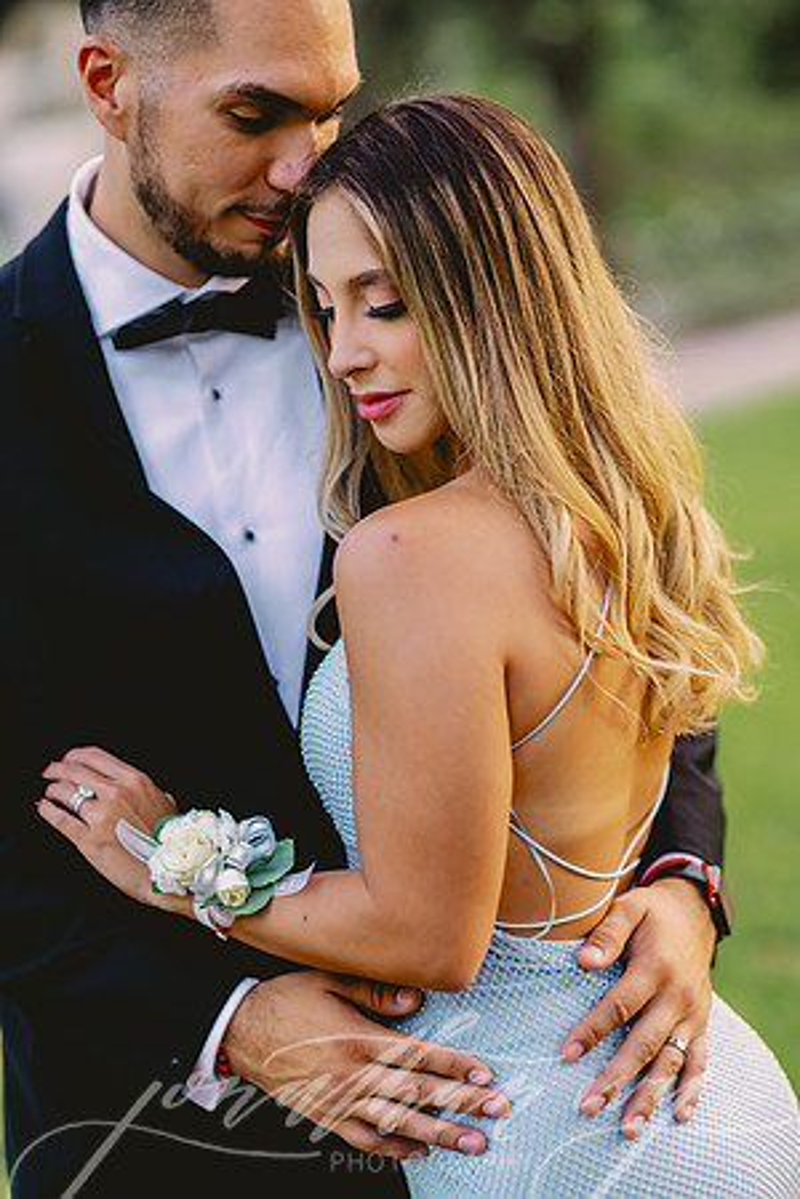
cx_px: 400
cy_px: 600
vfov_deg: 23.9
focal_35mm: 85
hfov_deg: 16.1
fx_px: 2833
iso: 1250
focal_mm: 85
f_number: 2
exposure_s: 1/250
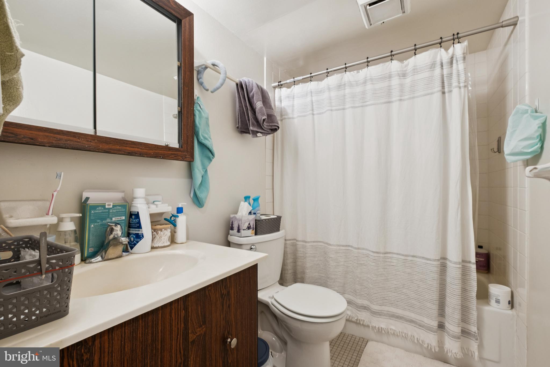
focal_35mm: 15
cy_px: 184
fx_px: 229
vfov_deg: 77.3
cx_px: 275
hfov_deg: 100.4
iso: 250
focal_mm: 10
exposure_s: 1/3.33
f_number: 8
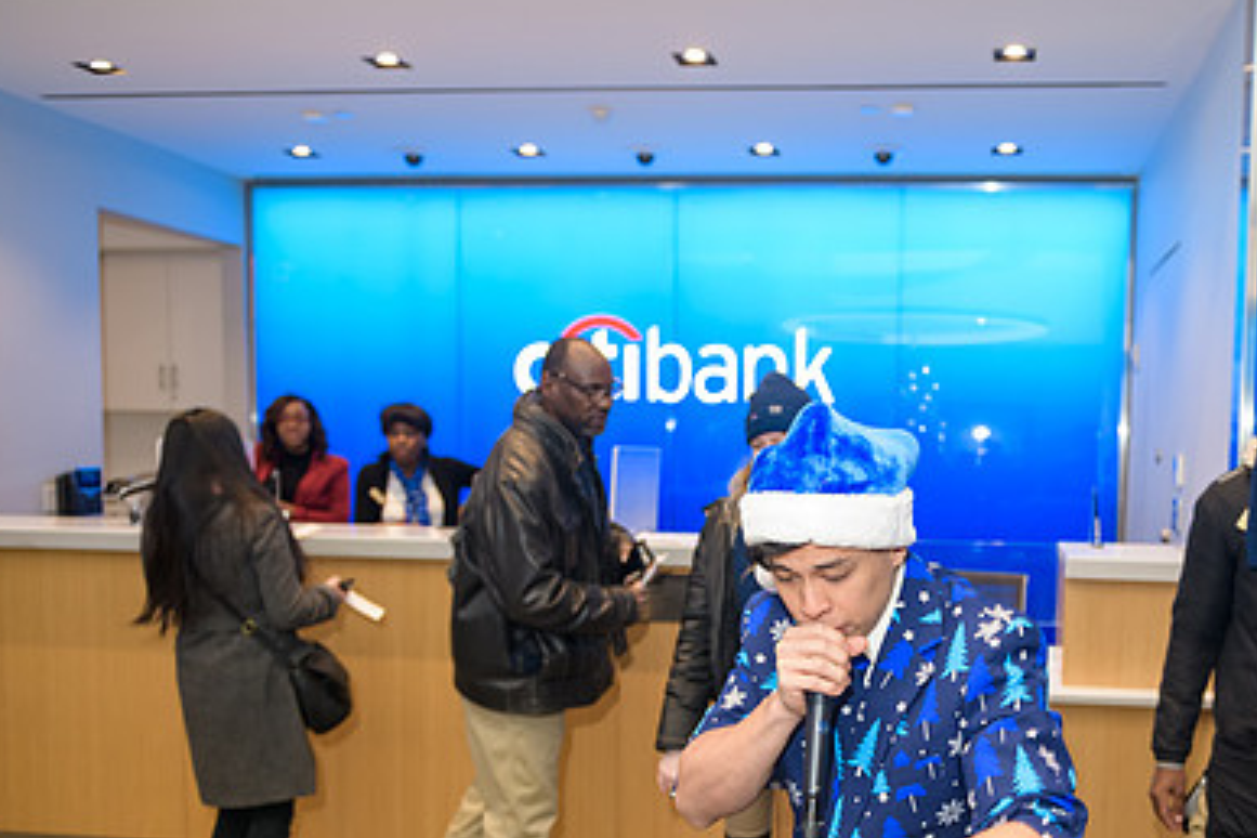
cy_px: 557
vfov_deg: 36.5
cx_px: 867
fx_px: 1257
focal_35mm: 36
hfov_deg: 51.8
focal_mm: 24
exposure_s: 1/125
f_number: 3.2
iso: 400
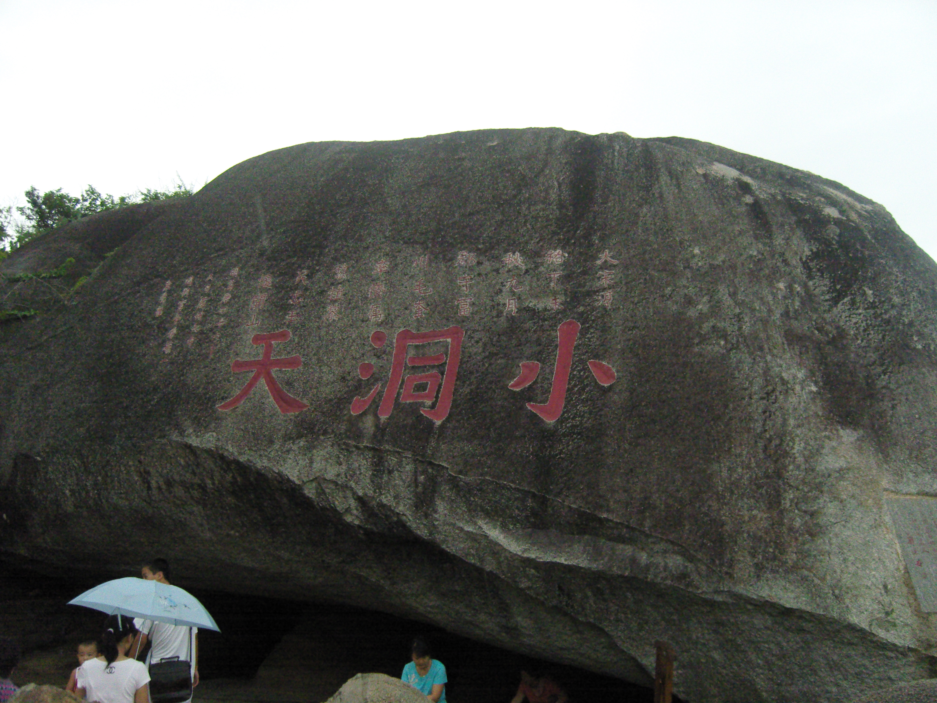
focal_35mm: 34
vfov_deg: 41.8
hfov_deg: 54.0
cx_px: 468
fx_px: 920
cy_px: 352
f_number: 7
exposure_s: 1/320
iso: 800
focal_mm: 7.3
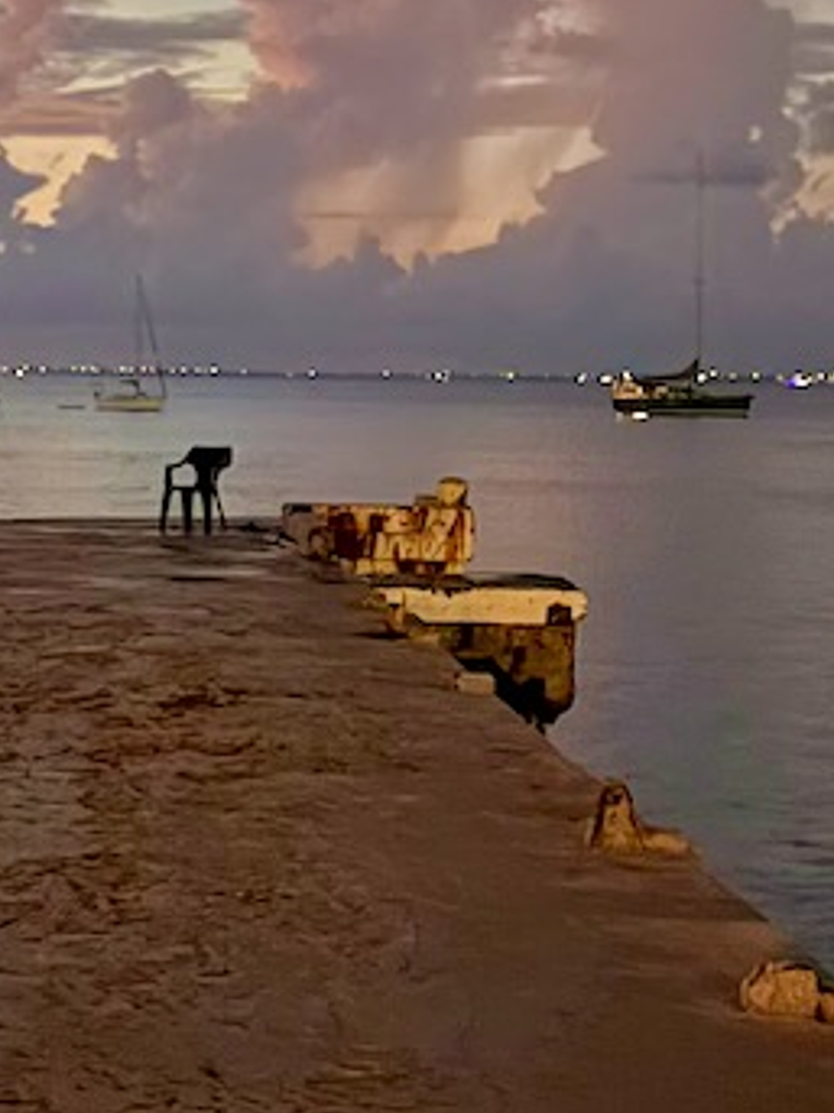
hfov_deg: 15.1
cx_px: 120
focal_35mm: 97
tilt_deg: -1.9
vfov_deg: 20.2
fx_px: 3118
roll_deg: -0.5
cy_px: 503
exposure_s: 1/30
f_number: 1.6
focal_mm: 5.96
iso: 800
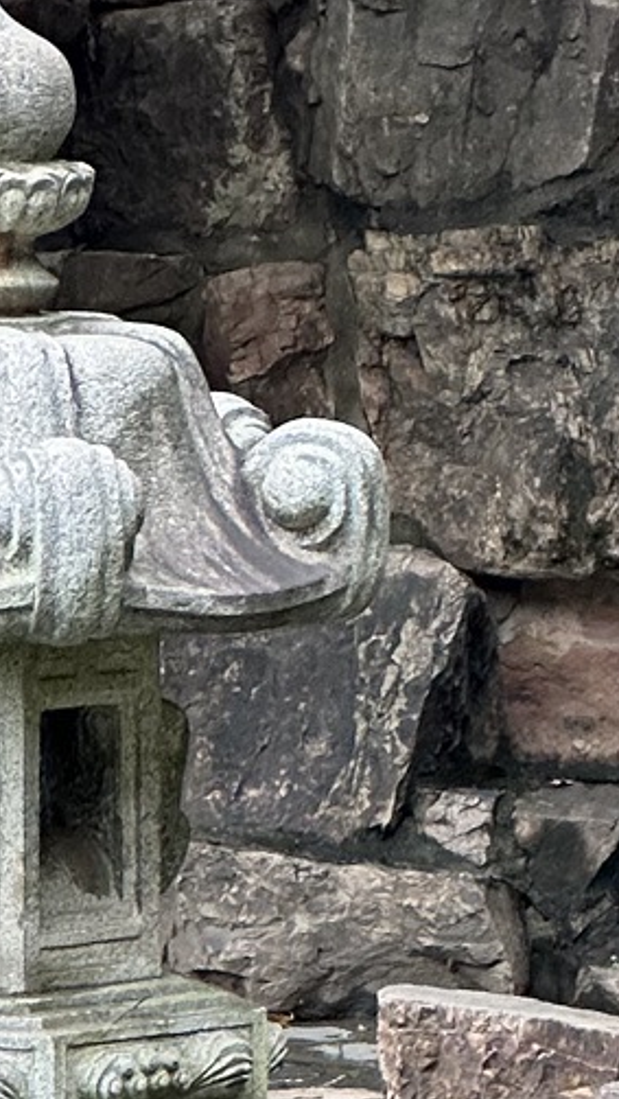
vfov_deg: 6.4
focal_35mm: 334
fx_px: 9730
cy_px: 1375
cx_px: 1210
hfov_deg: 3.6
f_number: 2.8
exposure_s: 1/99
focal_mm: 9
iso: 125
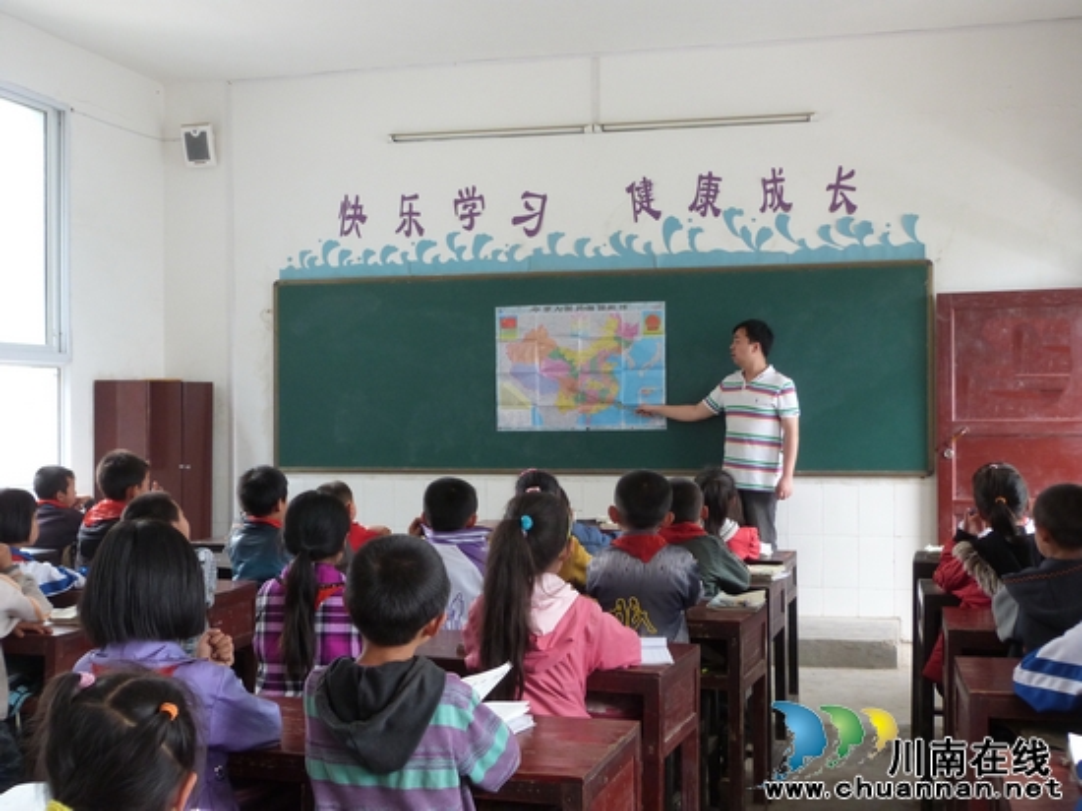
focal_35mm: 42
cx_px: 541
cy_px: 406
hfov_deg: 44.8
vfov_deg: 34.3
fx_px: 1312
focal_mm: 7.4
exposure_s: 1/60
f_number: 3.2
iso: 250
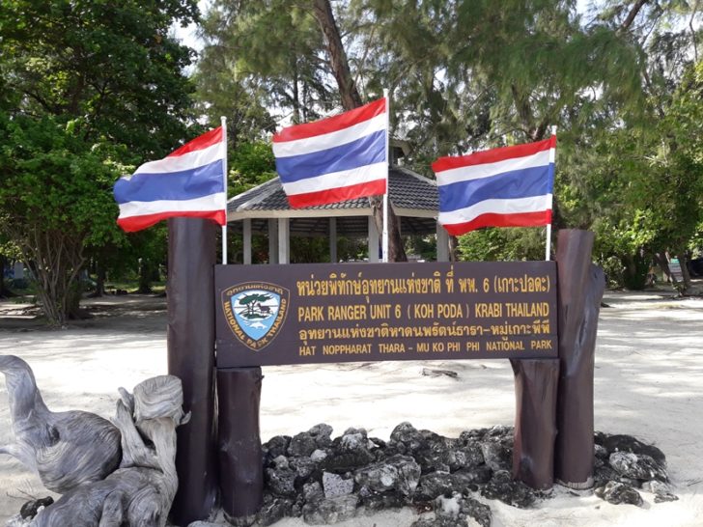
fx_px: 569
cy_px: 264
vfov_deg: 49.7
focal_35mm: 28
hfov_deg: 63.4
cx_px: 352
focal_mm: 3.7
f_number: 1.9
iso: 40
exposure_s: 1/422
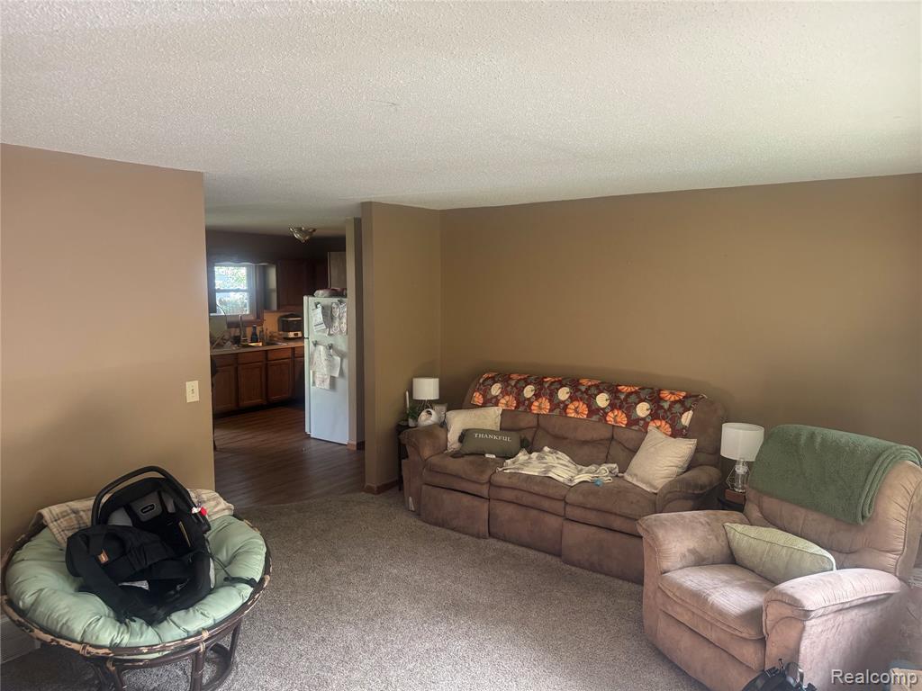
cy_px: 346
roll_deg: -0.5
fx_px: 639
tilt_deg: -6.0
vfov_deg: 56.8
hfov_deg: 71.6
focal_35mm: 24
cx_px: 461
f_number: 1.78
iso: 200
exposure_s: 1/117
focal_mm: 6.76
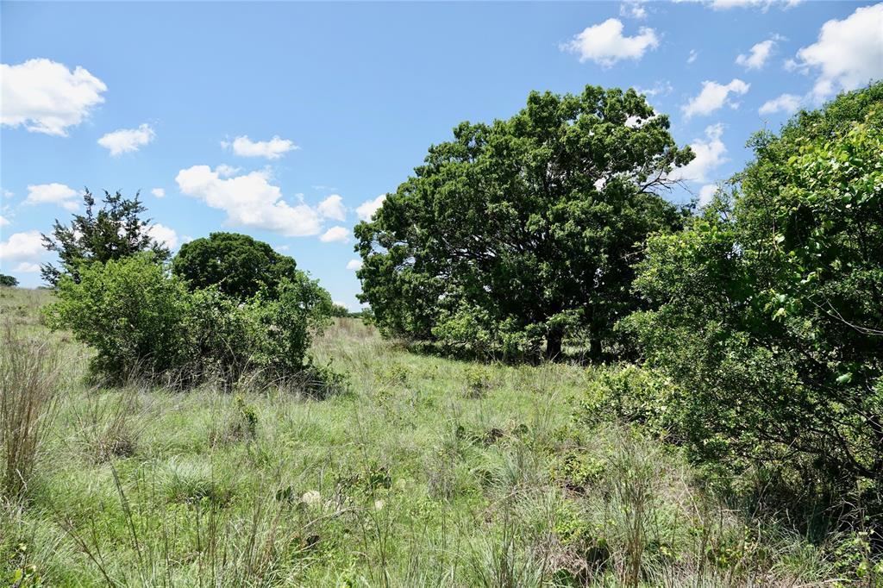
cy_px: 294
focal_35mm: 24
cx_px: 442
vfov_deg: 53.1
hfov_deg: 73.8
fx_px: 588
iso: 100
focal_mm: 8.8
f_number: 4
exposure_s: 1/640
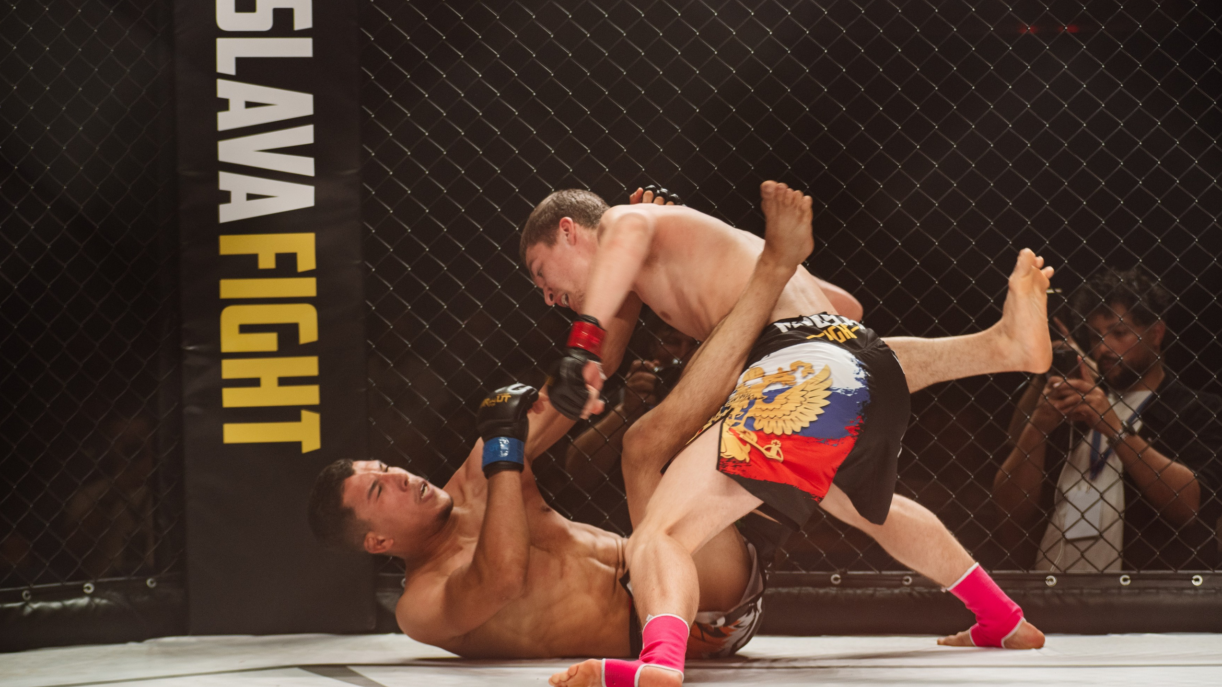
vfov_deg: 11.1
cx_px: 611
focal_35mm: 109
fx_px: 3532
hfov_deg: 19.6
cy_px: 335
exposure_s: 1/320
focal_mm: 100
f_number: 4
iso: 720
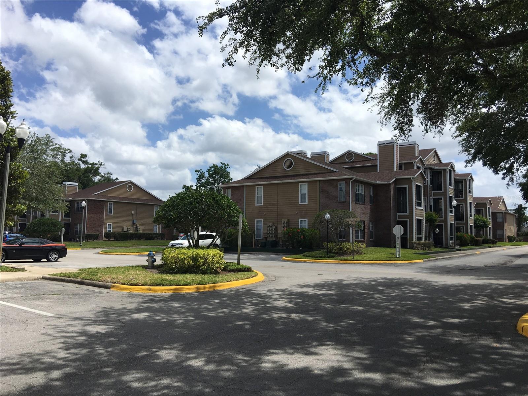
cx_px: 264
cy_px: 198
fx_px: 442
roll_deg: -0.8
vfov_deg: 48.2
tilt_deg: +6.7
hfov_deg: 61.7
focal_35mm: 29
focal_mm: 4.15
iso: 25
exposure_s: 1/2481
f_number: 2.2
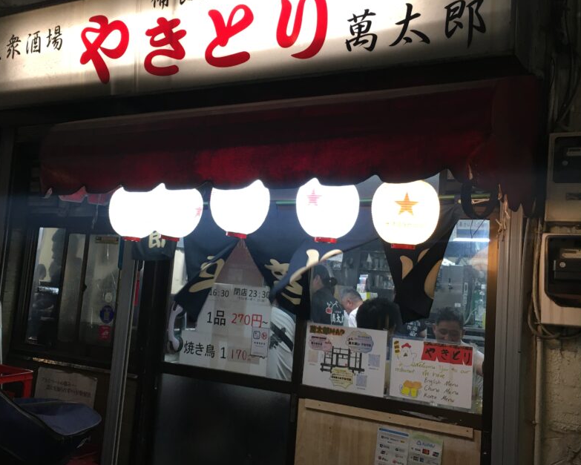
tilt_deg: +6.0
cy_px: 230
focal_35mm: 37
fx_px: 636
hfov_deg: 49.1
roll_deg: -5.4
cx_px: 282
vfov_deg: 40.2
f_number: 2.2
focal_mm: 4.15
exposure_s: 1/30
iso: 80
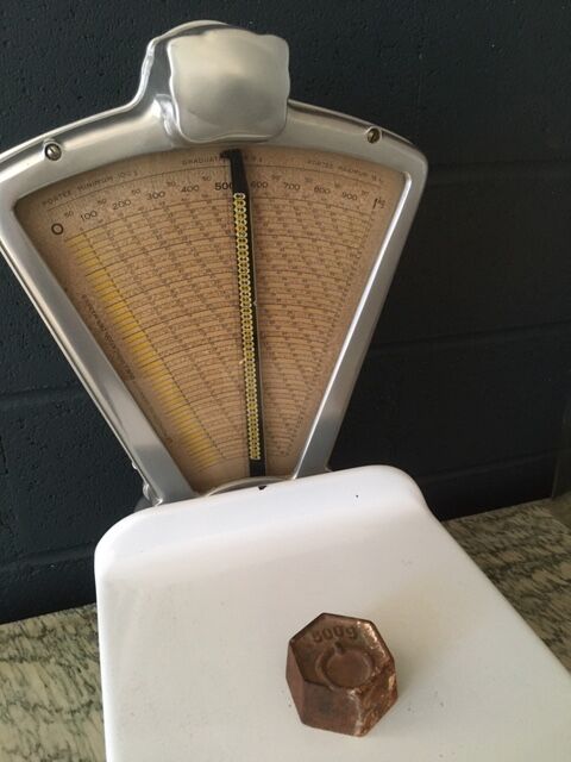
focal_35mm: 29
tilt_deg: -25.5
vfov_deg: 61.7
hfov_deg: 48.2
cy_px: 381
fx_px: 638
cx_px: 286
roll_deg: +0.0
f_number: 2.2
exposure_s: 1/25
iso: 200
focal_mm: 4.15
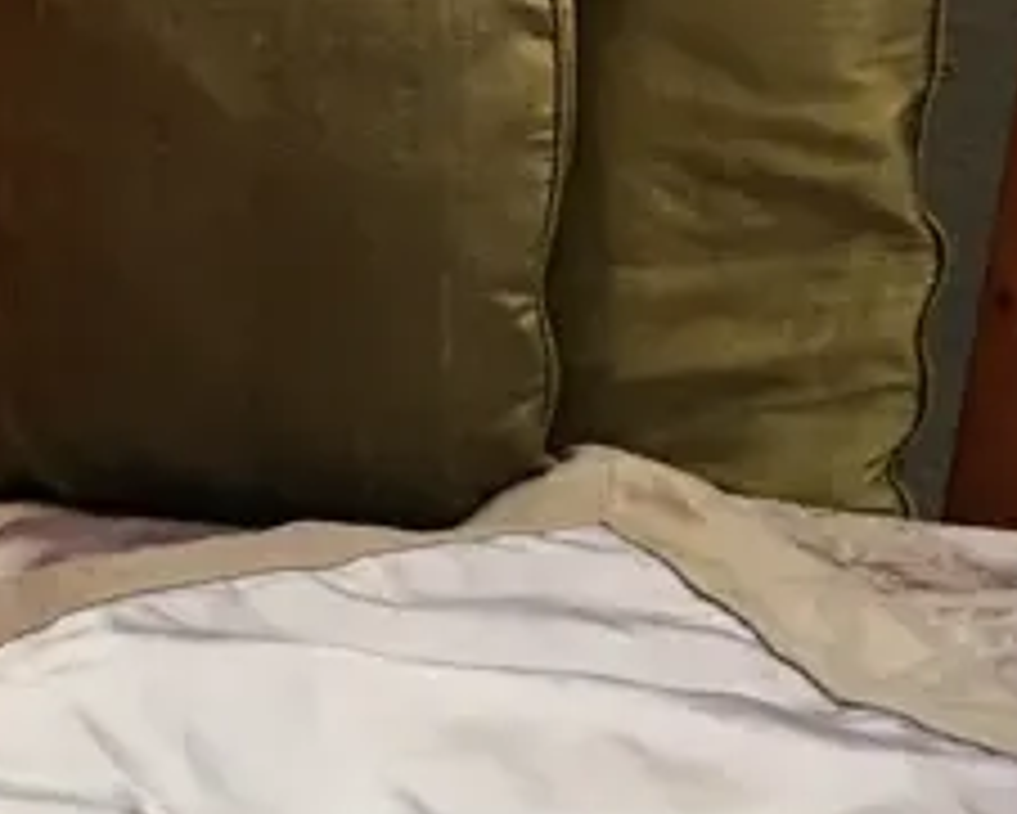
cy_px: 2172
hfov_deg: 14.7
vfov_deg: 10.0
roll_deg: -1.2
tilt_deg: -41.2
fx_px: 3854
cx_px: -86
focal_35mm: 128
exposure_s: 1/33
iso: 64
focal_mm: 4.15
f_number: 2.2
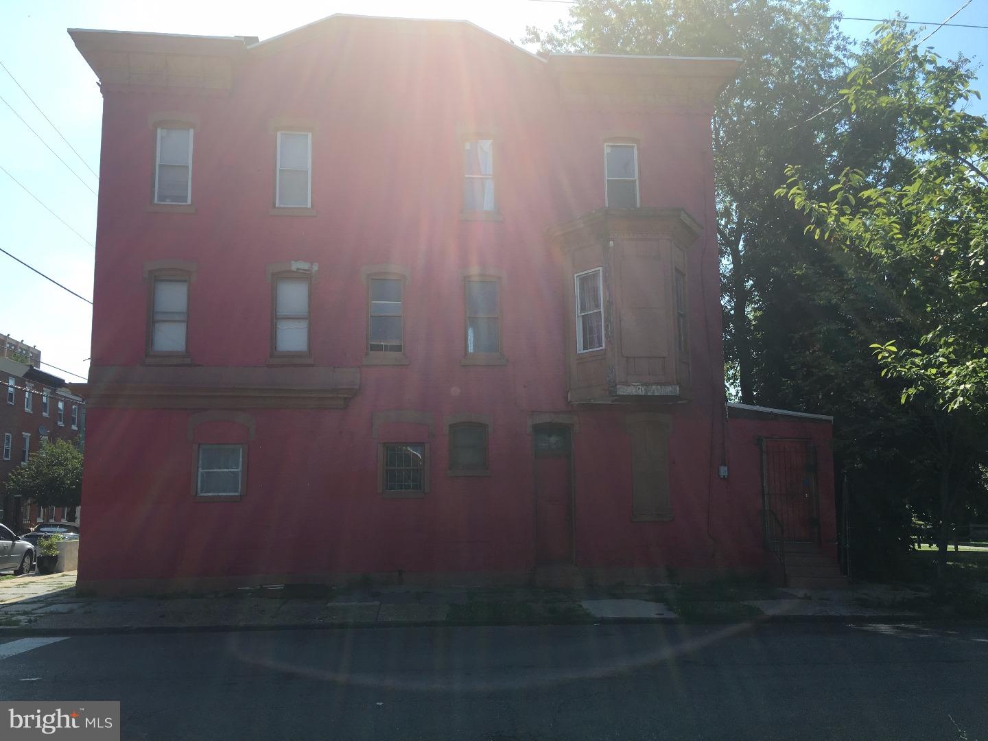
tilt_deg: +9.7
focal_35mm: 29
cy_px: 370
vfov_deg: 48.2
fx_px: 828
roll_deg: +1.0
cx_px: 494
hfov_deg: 61.7
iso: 25
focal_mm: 4.15
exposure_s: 1/1068
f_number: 2.2
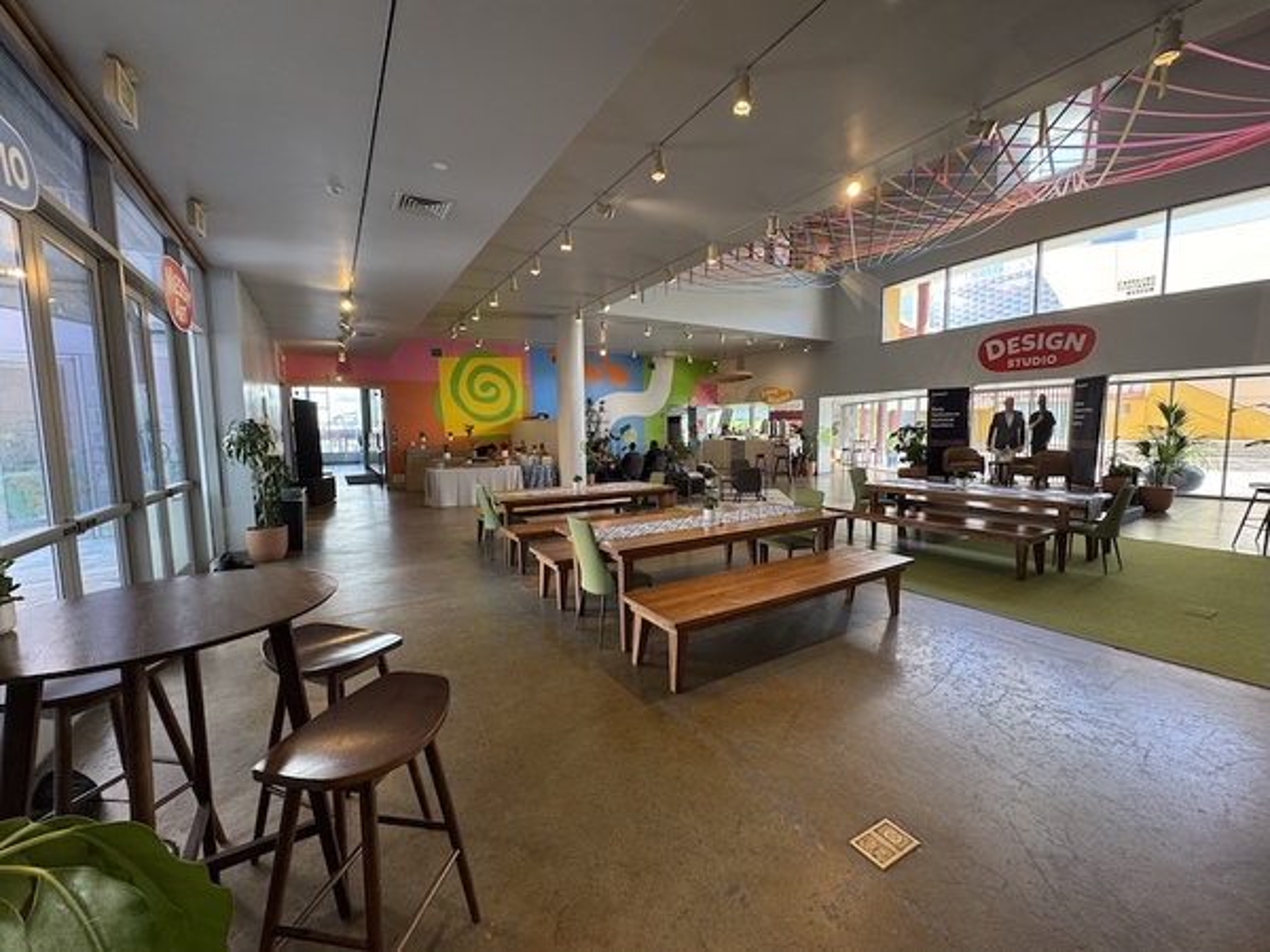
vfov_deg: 85.7
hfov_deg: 102.1
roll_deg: +0.8
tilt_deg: -5.0
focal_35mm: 14
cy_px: 476
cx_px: 635
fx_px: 514
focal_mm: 2.22
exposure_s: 1/120
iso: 200
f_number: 2.2
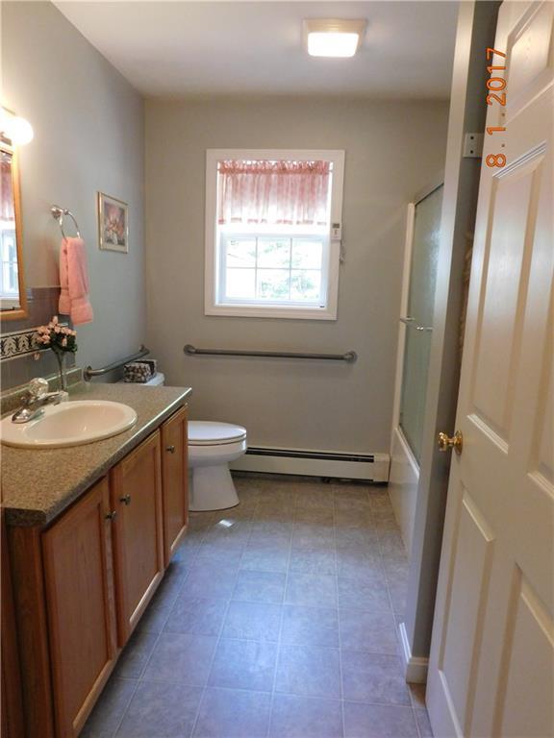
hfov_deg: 58.9
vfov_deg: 73.9
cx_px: 277
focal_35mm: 23
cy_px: 369
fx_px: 491
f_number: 3
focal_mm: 4
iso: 400
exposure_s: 1/30
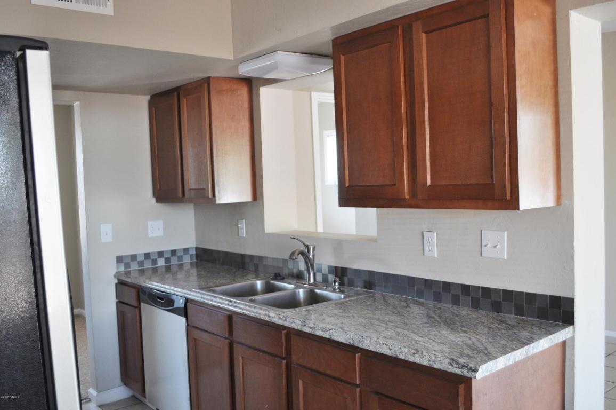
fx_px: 564
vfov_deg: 39.9
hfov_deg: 57.3
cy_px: 205
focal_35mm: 33
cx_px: 308
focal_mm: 22
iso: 400
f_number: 4
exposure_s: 1/60
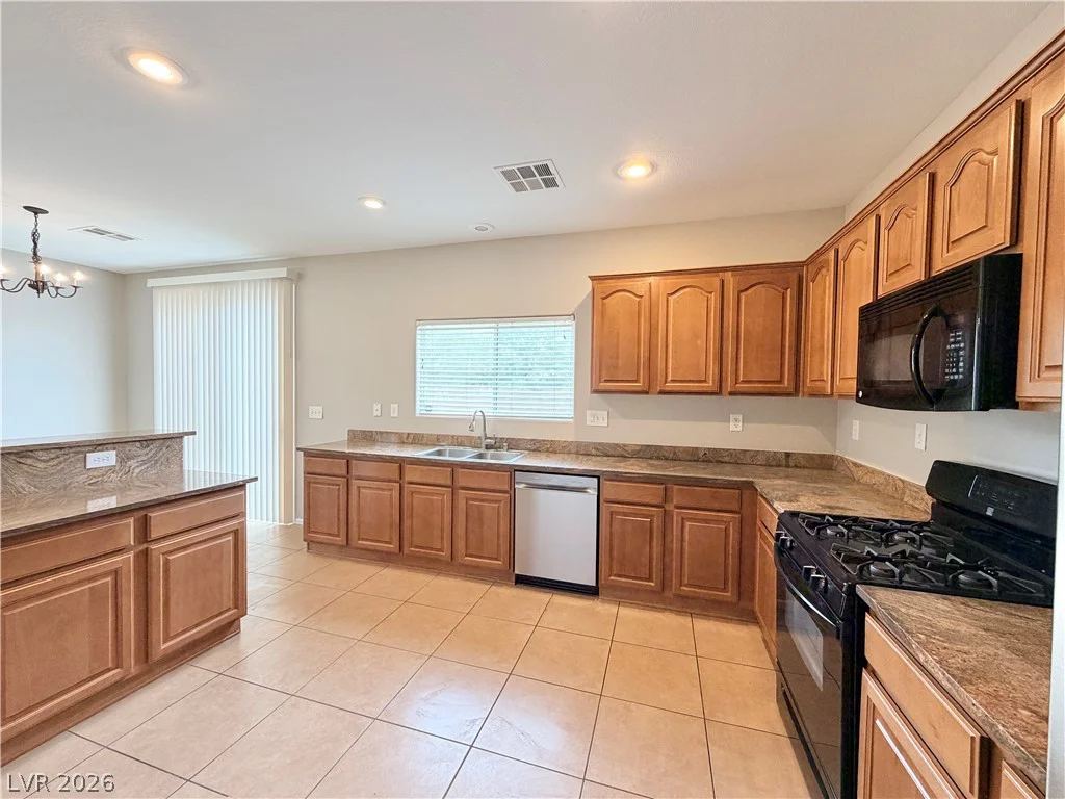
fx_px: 431
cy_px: 400
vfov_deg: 85.7
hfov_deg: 102.1
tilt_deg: -2.3
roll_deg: -0.2
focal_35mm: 14
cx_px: 532
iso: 160
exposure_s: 1/120
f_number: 2.2
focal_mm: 2.22
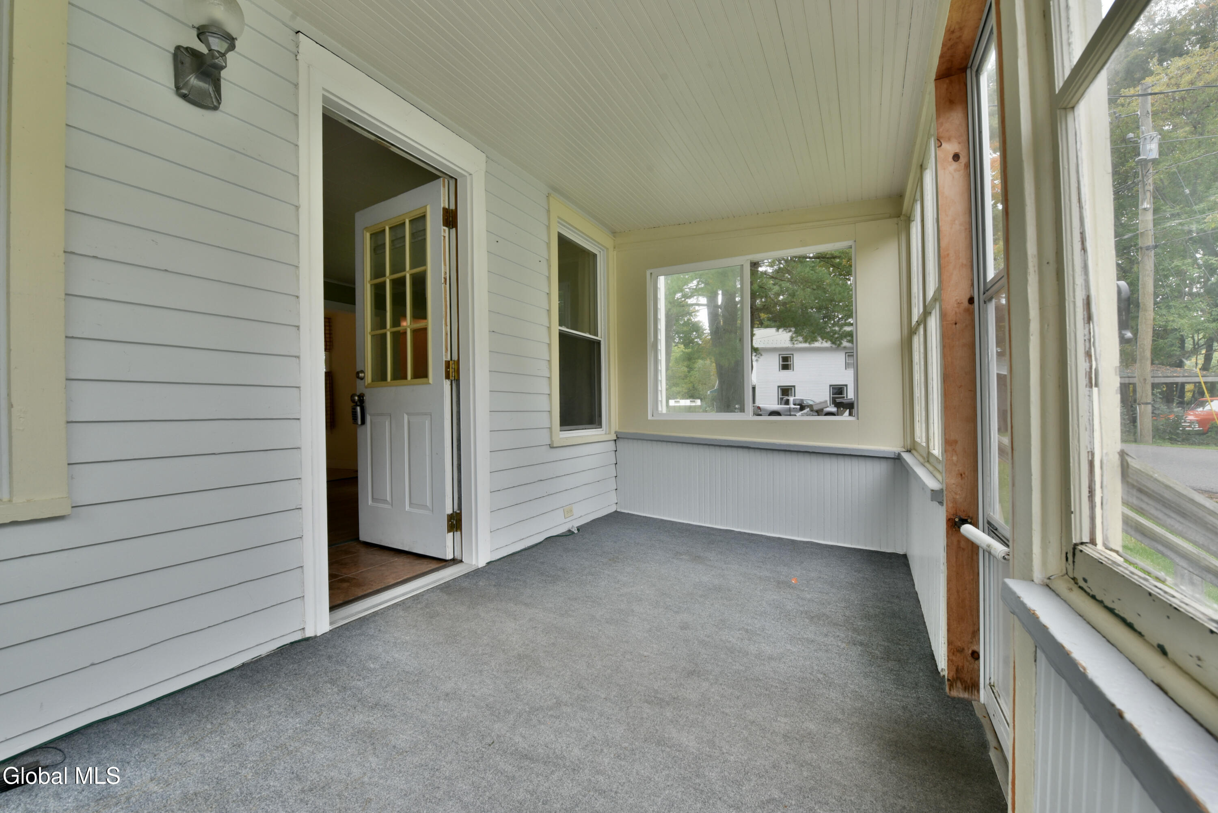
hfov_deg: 104.2
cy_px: 406
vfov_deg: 81.3
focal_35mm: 14
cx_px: 609
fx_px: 474
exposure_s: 1/50
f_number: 11
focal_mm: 14
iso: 800
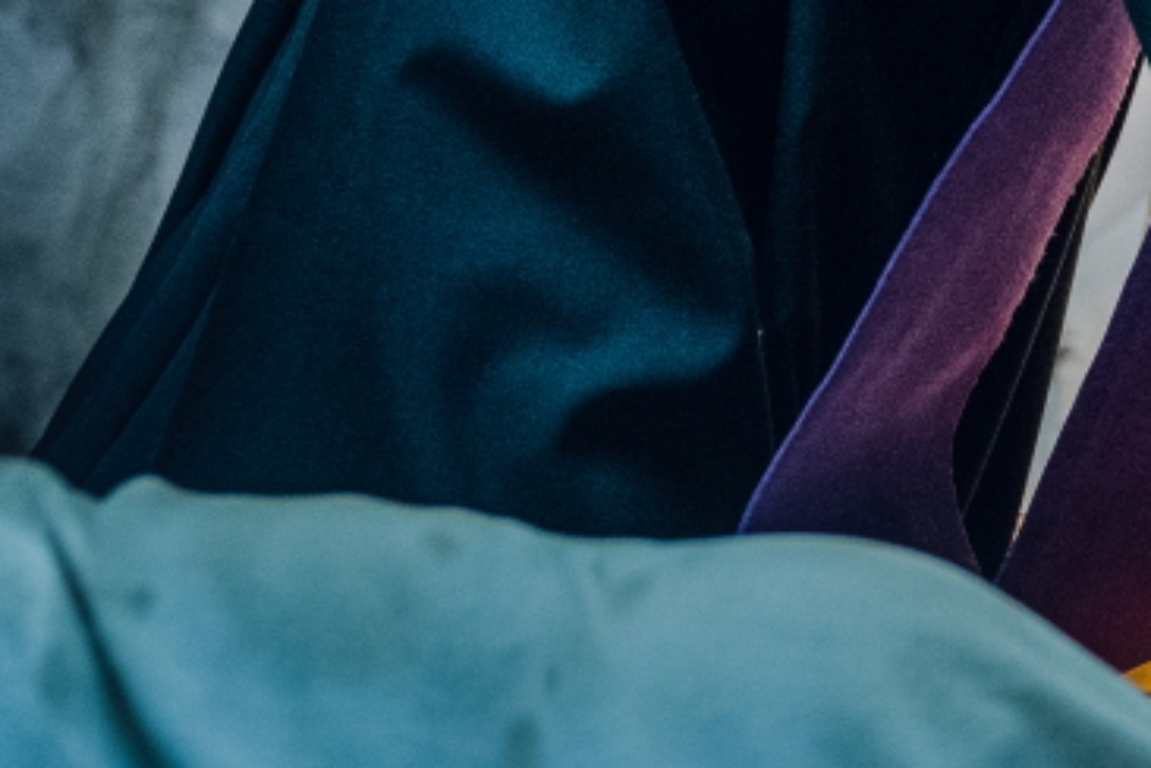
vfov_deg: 12.5
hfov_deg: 17.7
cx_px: 1645
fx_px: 3357
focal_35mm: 105
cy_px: -315
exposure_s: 1/100
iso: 5000
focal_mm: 32
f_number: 2.8
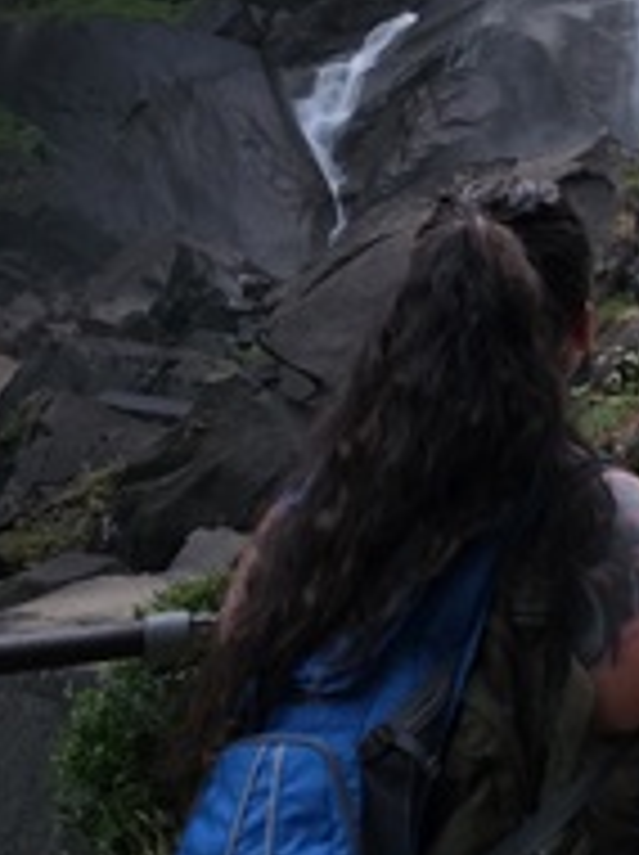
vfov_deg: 29.8
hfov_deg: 22.1
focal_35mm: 63
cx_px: 684
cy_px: 130
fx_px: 1554
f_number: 1.7
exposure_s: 1/30
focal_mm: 6.3
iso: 1250
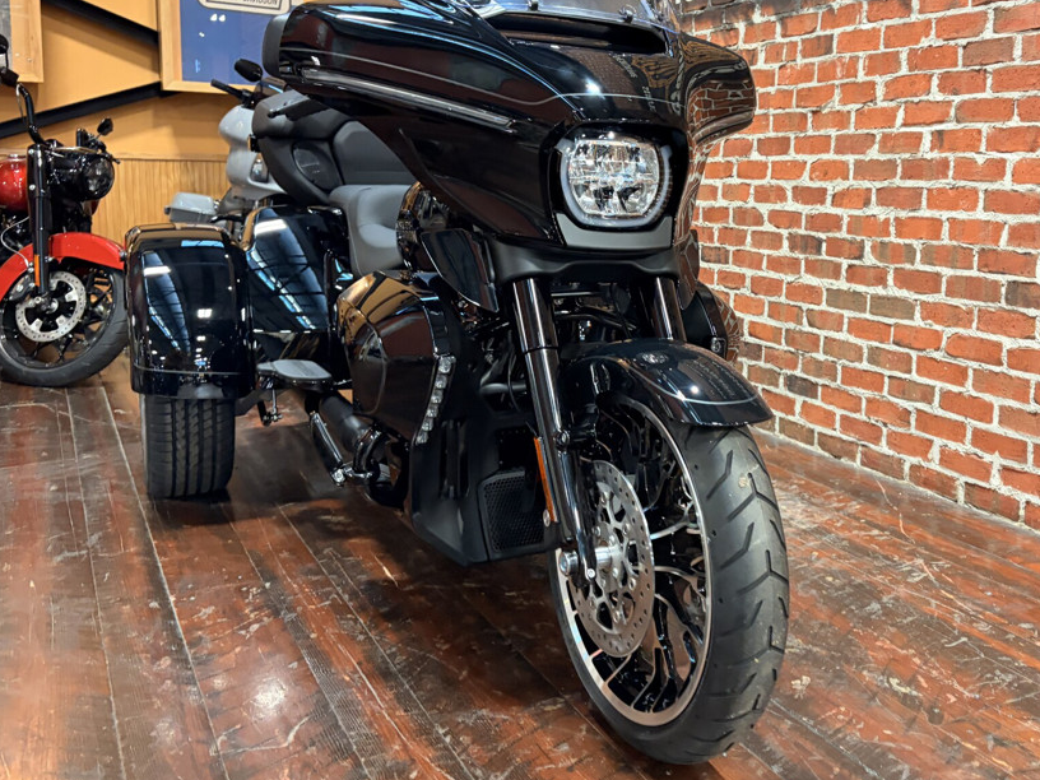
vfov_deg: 41.5
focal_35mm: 34
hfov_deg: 53.3
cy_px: 297
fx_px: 1021
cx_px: 653
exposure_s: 1/40
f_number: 1.6
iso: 320
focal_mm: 5.96
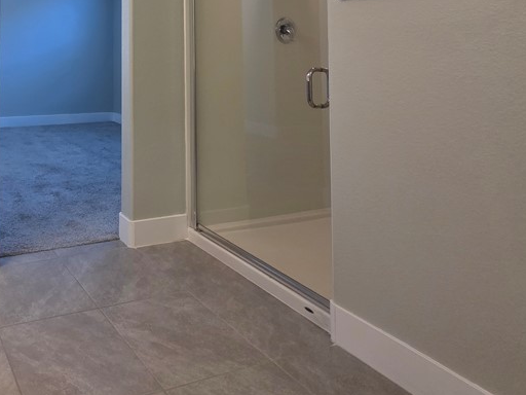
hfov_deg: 55.1
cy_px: 28
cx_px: 22
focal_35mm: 26
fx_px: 395
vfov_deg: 46.9
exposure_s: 1/120
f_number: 1.9
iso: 200
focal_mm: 2.2
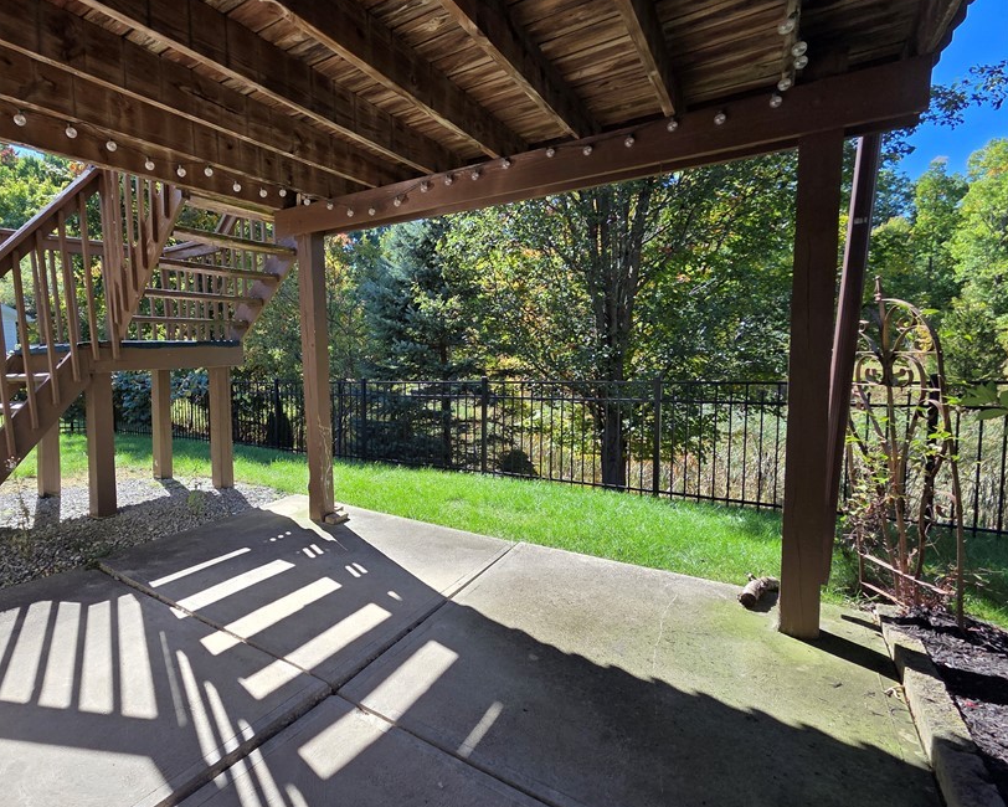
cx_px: 376
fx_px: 477
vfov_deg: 80.4
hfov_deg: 91.2
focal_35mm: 16
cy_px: 399
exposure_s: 1/621
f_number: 2.2
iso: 50
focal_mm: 2.2
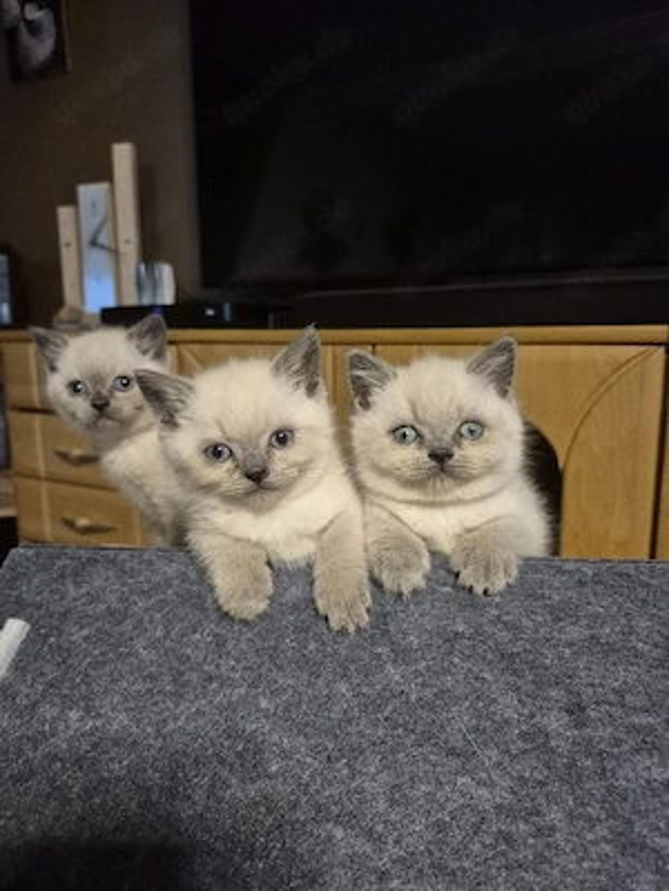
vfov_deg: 73.9
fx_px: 593
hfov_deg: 58.9
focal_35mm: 23
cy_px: 446
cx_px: 334
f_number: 1.8
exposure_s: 1/100
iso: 1600
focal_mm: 5.4
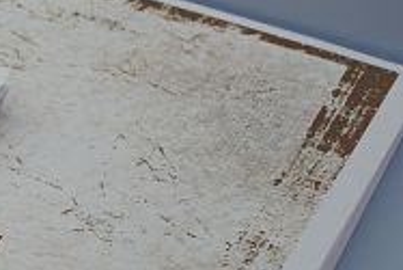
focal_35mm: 122
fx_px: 1367
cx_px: -647
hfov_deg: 12.2
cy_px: 134
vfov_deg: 11.3
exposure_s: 1/80
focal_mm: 19
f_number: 4.5
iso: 100
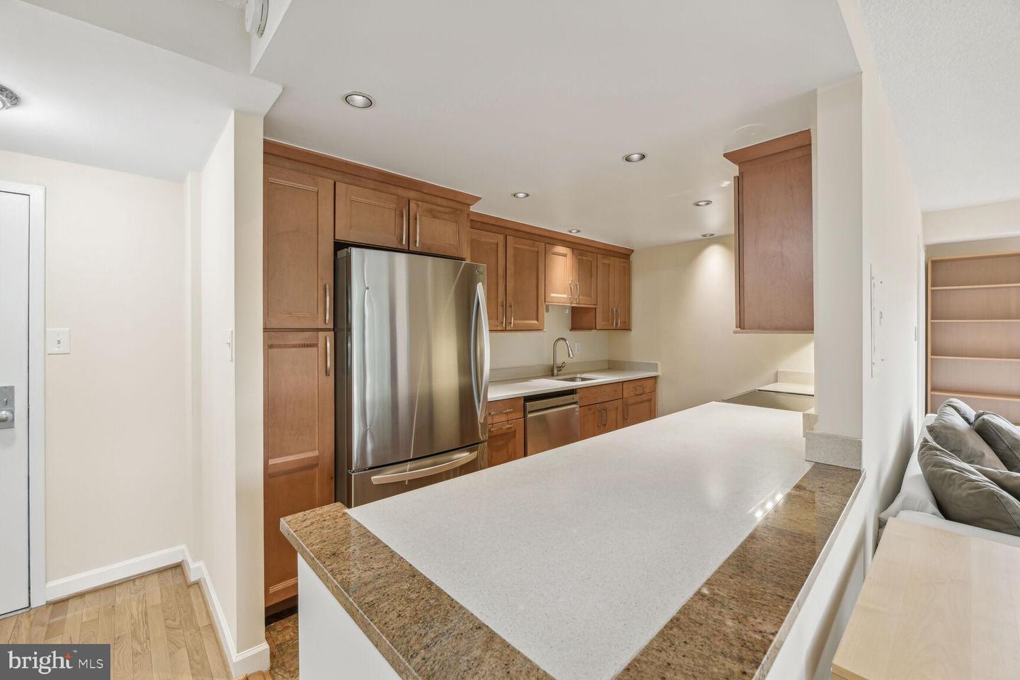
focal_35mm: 14
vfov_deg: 81.2
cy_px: 340
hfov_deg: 104.3
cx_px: 510
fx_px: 397
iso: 200
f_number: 13
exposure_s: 1/2
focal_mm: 14
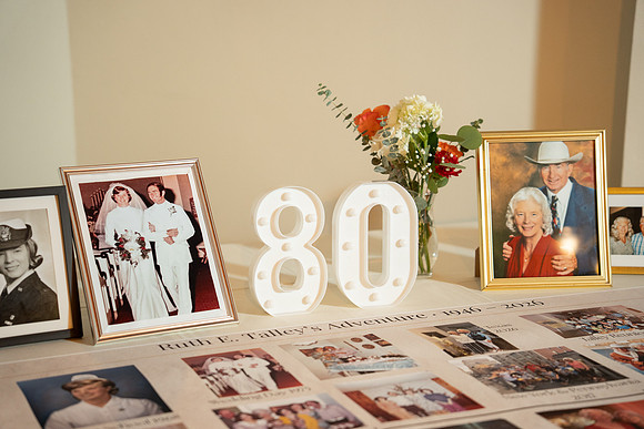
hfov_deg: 28.8
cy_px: 214
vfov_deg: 19.5
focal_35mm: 70
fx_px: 1252
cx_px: 322
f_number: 2.8
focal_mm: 70
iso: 1600
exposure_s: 1/125
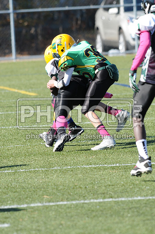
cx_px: 78
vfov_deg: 4.6
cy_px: 117
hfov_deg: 3.0
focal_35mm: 450
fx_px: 2915
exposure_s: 1/500
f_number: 5.6
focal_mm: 300
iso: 200
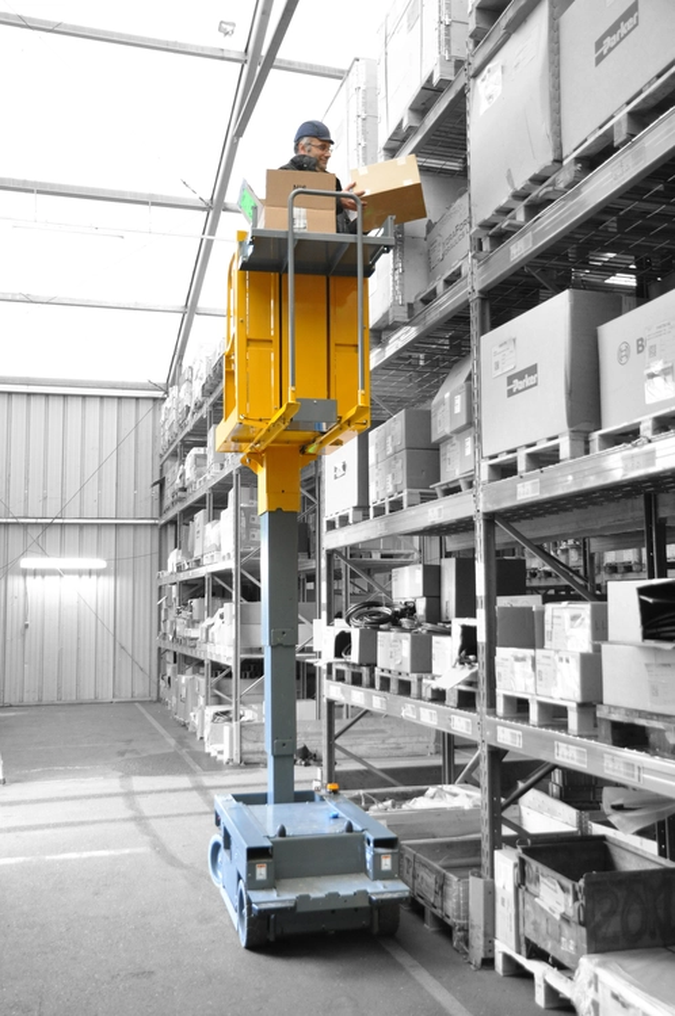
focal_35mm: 33
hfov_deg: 39.9
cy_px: 508
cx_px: 338
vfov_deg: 57.3
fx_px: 931
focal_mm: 22
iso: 800
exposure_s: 1/25
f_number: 4
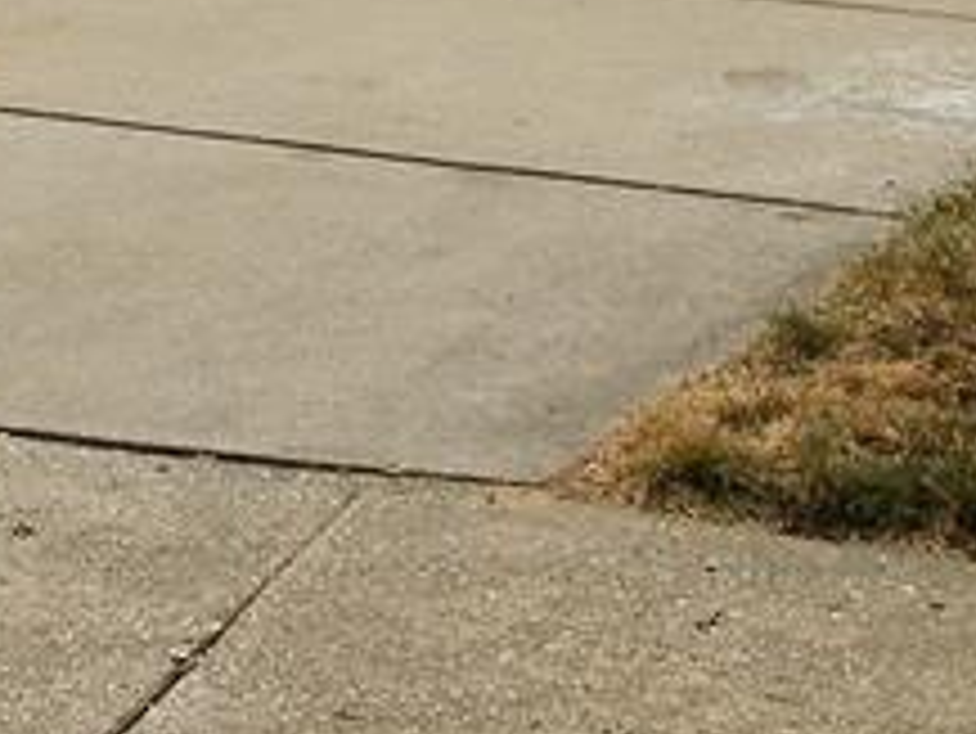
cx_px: -63
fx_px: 3329
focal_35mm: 118
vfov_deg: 12.0
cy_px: -360
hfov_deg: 16.2
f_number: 8.7
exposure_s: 1/200
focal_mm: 4.5
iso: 80
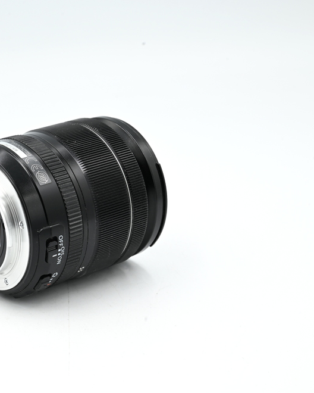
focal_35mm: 91
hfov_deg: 16.7
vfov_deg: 21.0
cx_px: 37
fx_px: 1057
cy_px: 198
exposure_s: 1/15
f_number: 14
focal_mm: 64
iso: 100
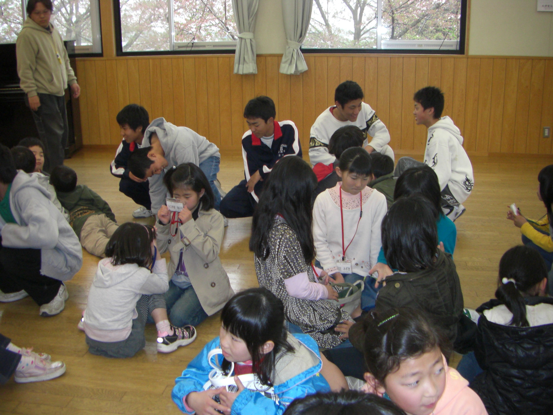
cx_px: 276
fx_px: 607
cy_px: 208
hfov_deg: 49.0
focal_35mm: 38
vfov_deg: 37.7
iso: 200
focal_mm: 6.3
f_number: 3.4
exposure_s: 1/60
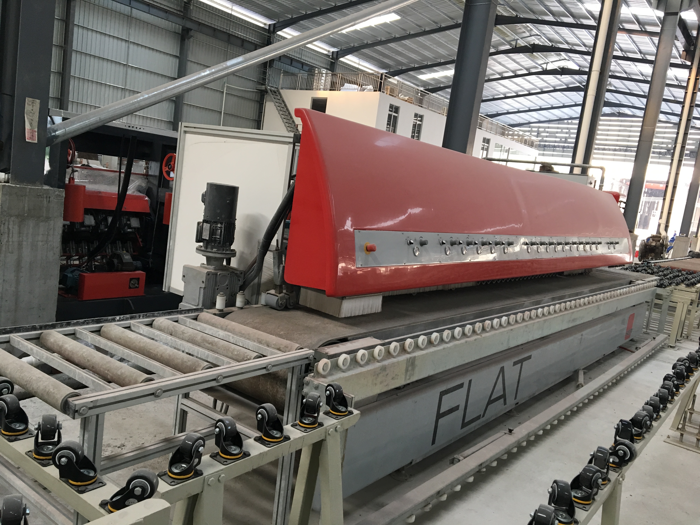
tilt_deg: -8.2
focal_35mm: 29
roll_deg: -7.6
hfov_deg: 61.7
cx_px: 350
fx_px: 586
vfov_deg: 48.2
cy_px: 262
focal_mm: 4.15
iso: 64
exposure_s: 1/33
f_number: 2.2
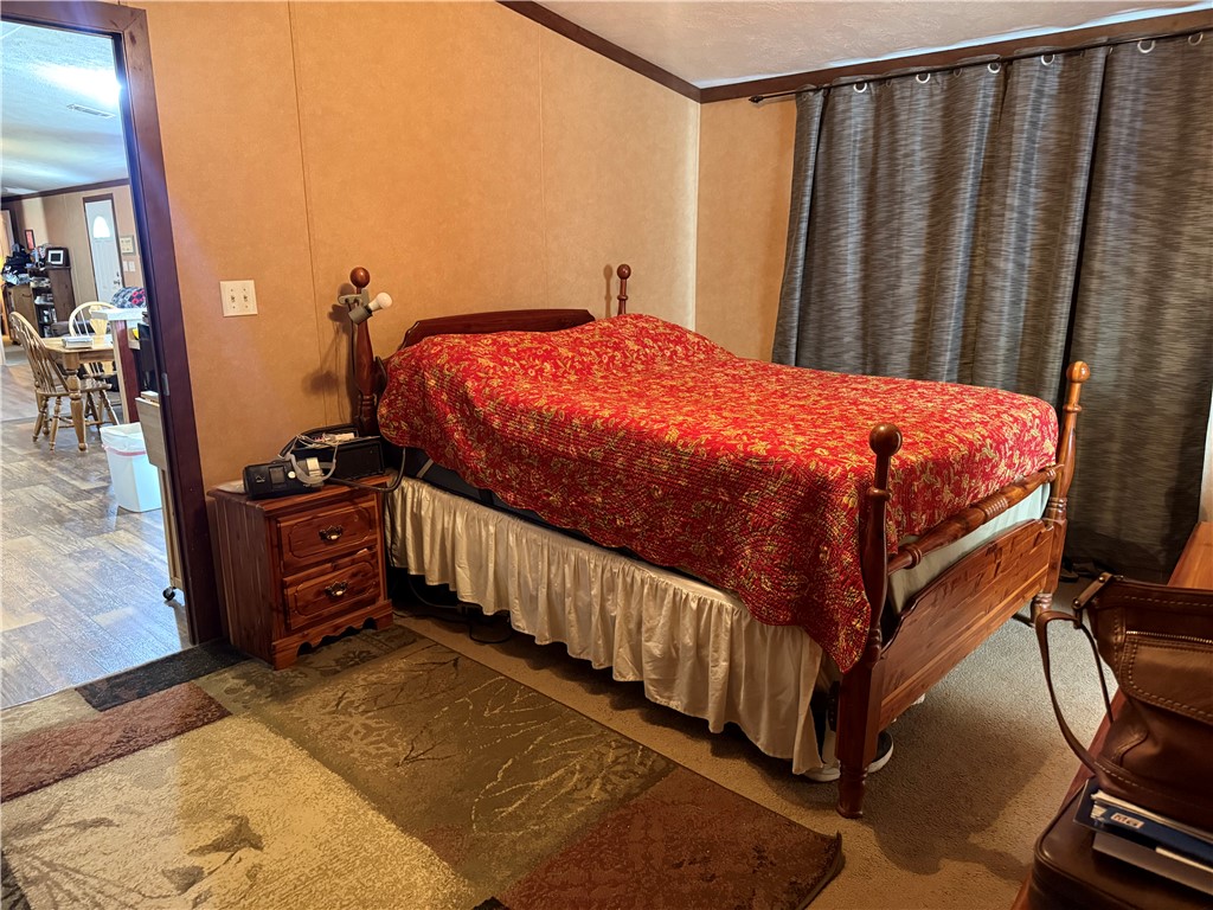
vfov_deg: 56.8
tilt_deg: -13.1
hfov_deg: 71.6
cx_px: 606
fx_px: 841
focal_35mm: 24
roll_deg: +0.3
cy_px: 455
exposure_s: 1/30
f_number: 1.78
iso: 1000
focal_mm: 6.76
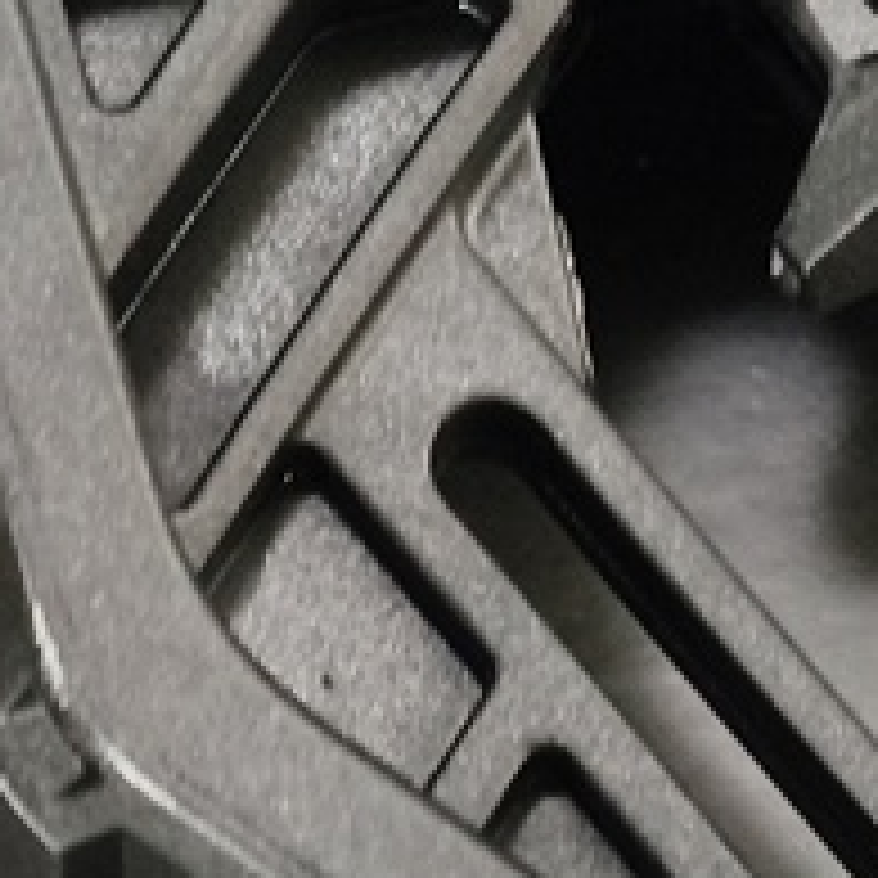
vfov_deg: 3.8
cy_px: -306
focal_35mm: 462
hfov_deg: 3.8
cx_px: 1688
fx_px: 13258
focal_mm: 22.48
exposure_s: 1/13.3
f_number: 2.67
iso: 843
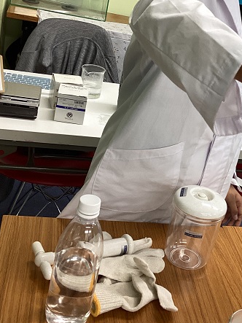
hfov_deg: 25.5
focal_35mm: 56
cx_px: 207
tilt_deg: -20.4
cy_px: 104
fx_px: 522
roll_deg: -12.8
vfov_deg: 34.0
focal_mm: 3.3
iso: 100
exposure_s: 1/60
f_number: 2.4
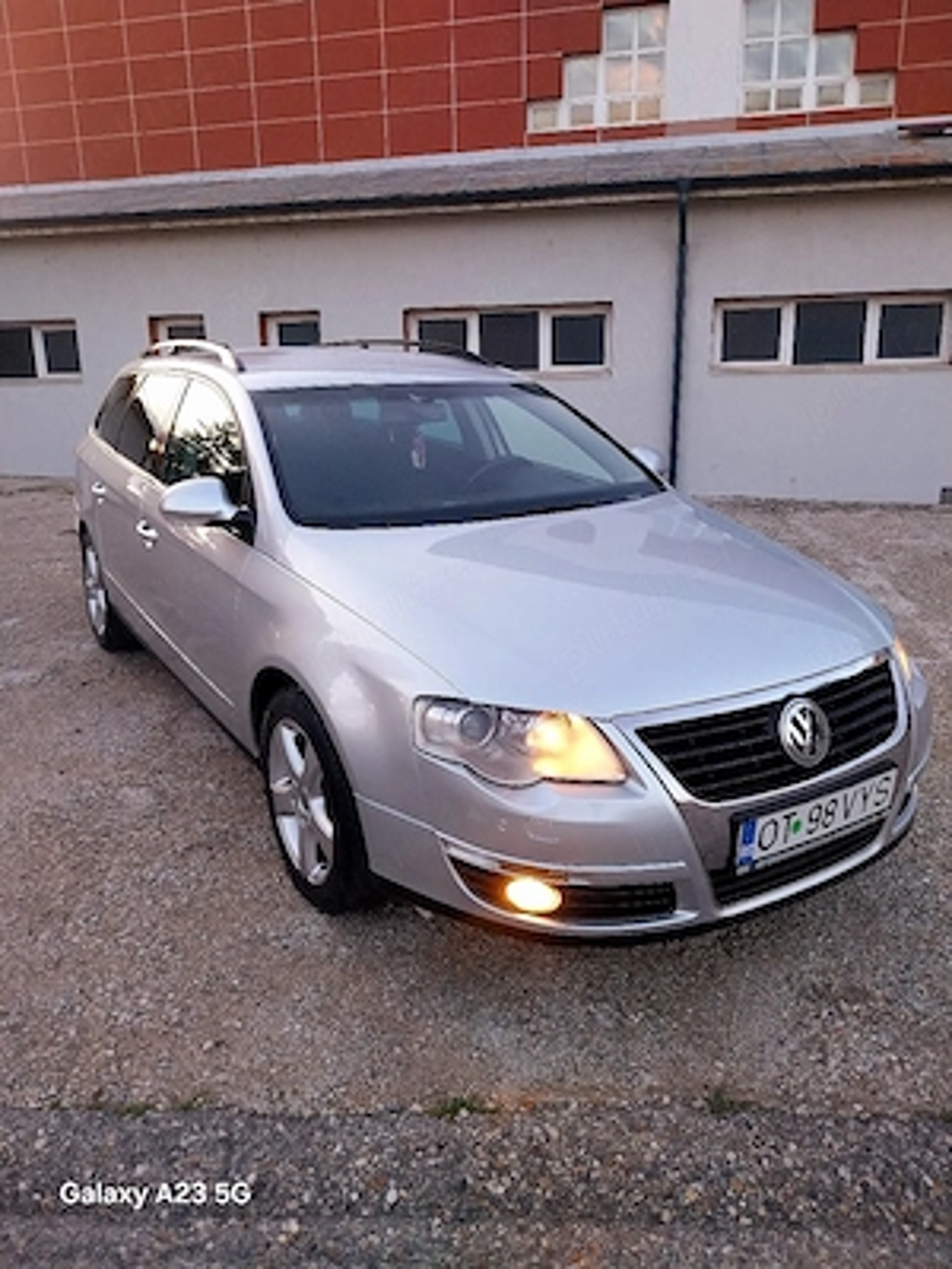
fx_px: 953
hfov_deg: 53.1
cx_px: 476
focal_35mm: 26
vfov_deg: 67.3
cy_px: 634
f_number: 1.8
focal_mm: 4
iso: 100
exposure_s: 1/60.2
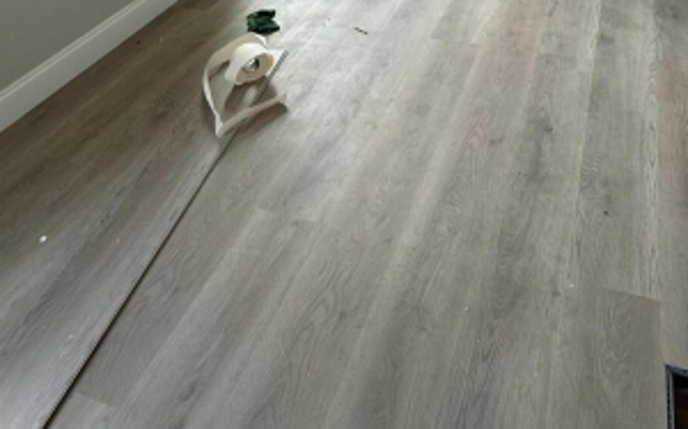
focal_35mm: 33
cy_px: -102
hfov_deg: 57.4
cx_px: 436
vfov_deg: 31.3
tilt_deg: -20.4
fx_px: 618
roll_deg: +2.5
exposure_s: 1/99
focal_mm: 2.22
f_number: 2.2
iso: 100
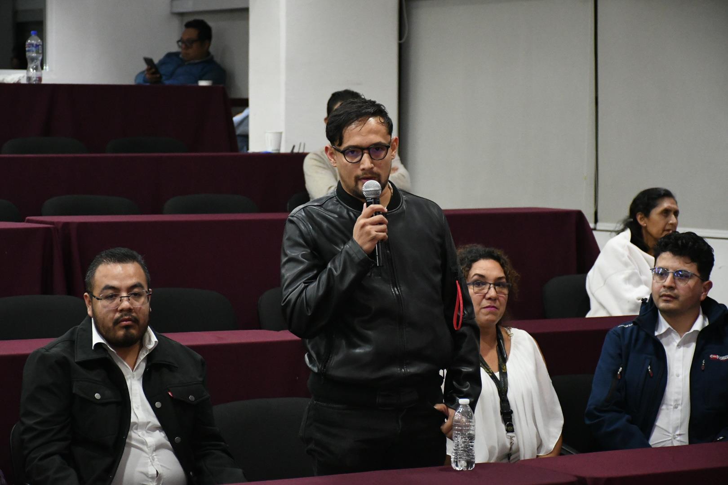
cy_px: 242
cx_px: 364
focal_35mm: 120
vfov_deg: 11.4
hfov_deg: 17.1
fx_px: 2426
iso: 6400
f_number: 5.3
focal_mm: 80
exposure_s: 1/100
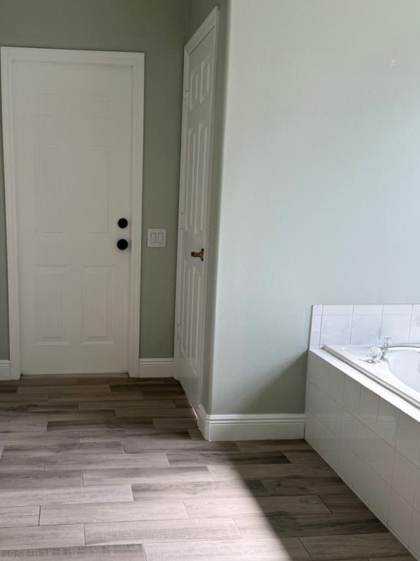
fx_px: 615
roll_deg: +0.1
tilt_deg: -11.7
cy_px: 321
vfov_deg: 48.8
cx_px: 135
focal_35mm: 38
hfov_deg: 37.2
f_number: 1.78
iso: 80
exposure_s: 1/379
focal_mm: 6.76
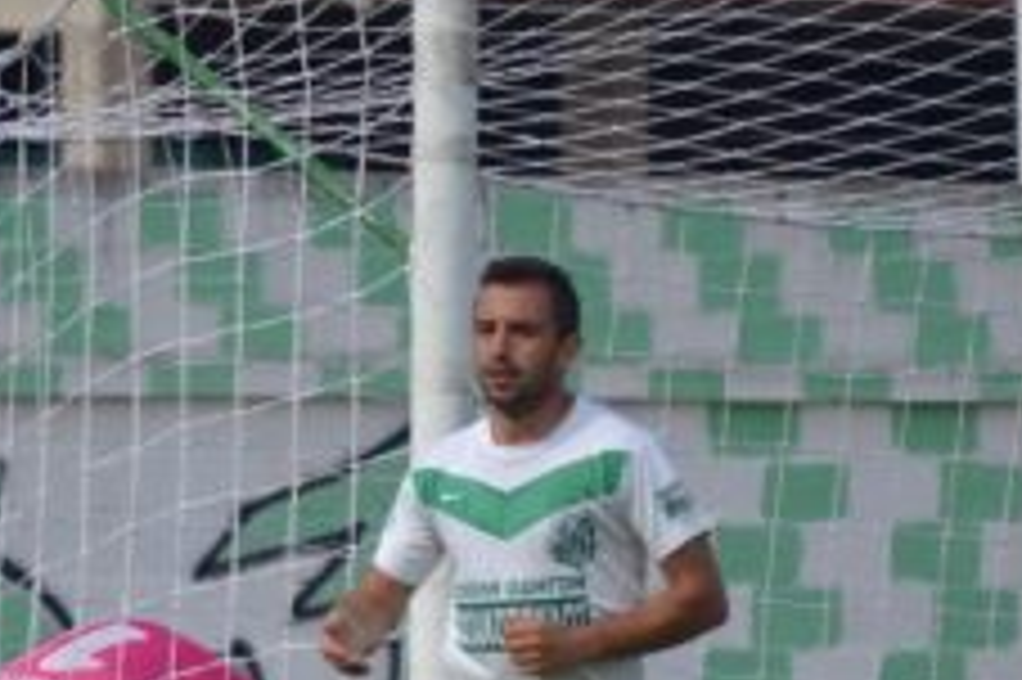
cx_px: 261
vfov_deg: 1.6
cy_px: 572
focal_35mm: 872
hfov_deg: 2.4
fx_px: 24736
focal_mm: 200
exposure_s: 1/1250
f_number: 5.6
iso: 400
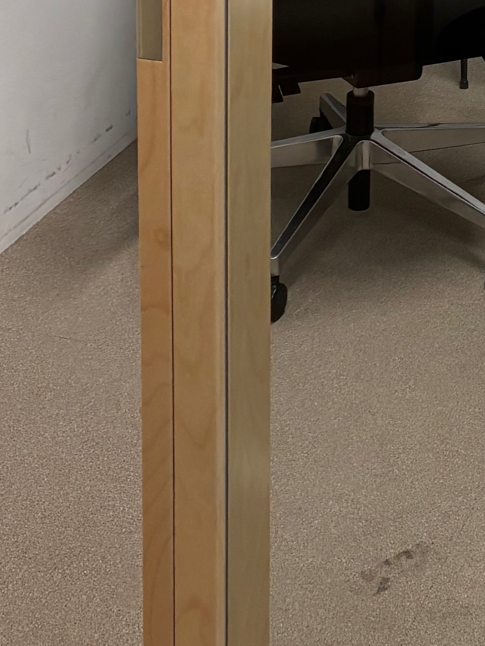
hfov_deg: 14.2
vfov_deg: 17.6
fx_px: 1886
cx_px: 593
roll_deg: -2.7
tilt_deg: -10.9
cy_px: -300
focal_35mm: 101
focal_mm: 5.96
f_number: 1.6
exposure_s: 1/100
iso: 100
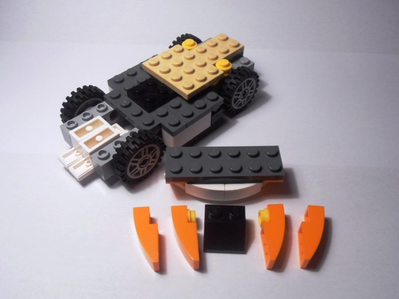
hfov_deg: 50.1
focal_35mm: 37
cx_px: 200
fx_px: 426
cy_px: 150
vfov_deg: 38.7
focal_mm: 6.61
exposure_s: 1/50
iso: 80
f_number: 3.9
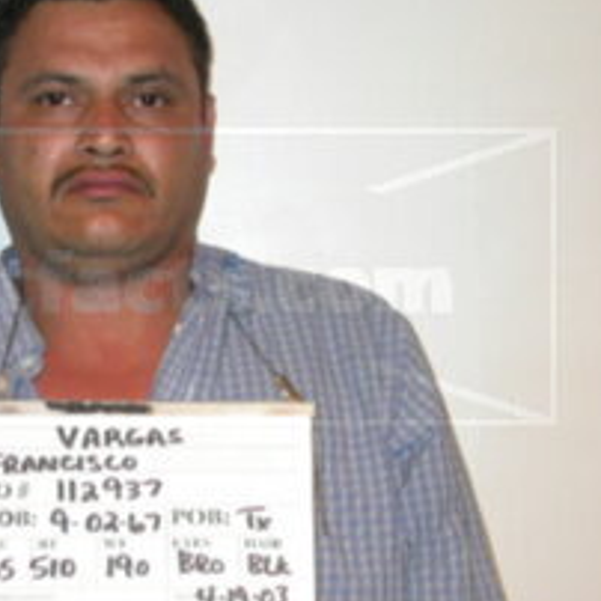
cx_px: 112
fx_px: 1807
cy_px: 278
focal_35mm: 92
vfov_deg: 18.9
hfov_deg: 18.7
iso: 100
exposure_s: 1/60.3
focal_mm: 12.7
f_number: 3.1
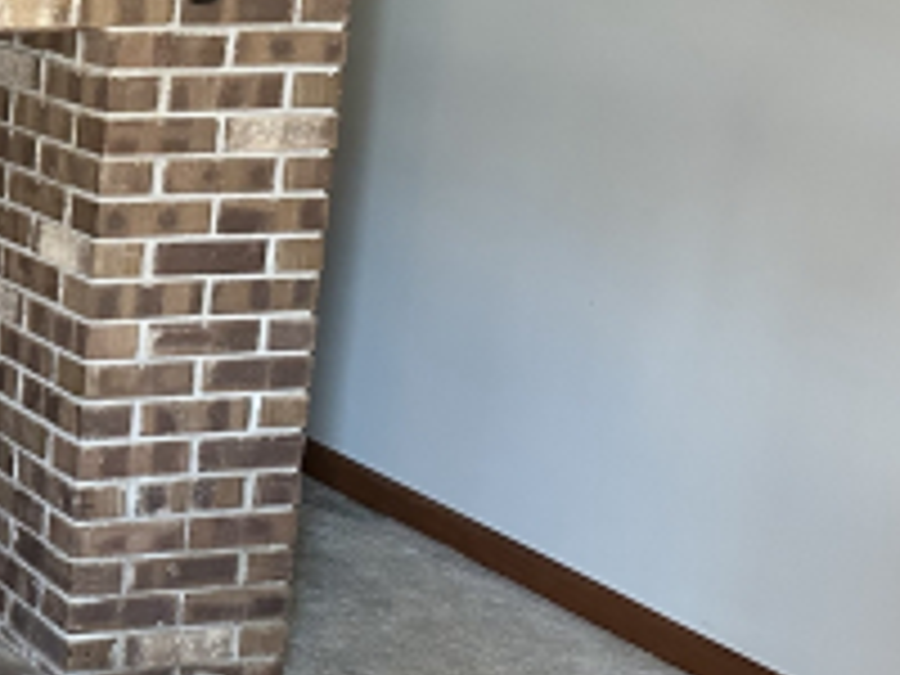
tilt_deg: -11.5
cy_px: 198
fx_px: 2080
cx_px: -448
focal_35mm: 80
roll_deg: -0.9
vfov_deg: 18.4
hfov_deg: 20.8
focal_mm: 6.86
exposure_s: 1/60
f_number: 1.78
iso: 800
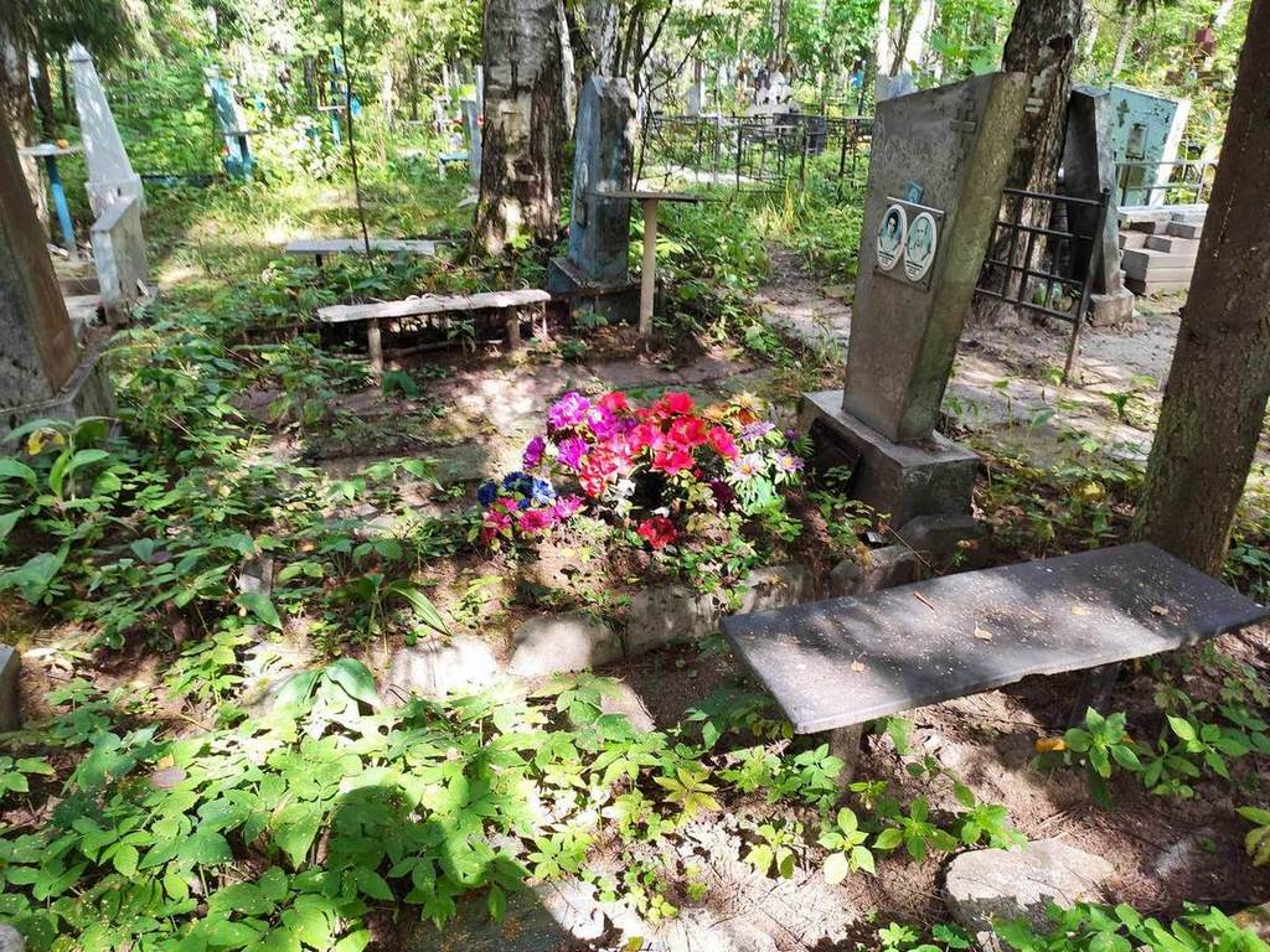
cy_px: 476
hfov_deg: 67.3
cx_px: 635
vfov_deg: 53.1
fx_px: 954
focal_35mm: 26
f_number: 1.75
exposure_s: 1/100
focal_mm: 4.77
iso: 122
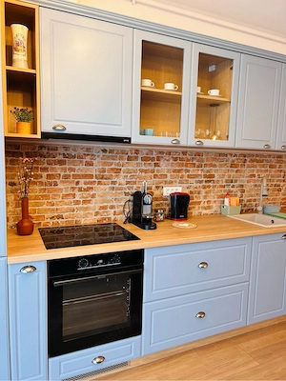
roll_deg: -1.1
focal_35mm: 26
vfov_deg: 67.3
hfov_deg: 53.1
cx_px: 143
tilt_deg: -6.4
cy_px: 190
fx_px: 286
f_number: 1.5
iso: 80
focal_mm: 5.7
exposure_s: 1/50
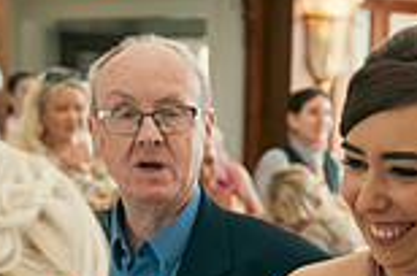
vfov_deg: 9.8
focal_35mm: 136
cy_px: 361
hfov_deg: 15.0
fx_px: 1572
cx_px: 311
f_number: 3.5
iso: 800
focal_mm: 36
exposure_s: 1/160
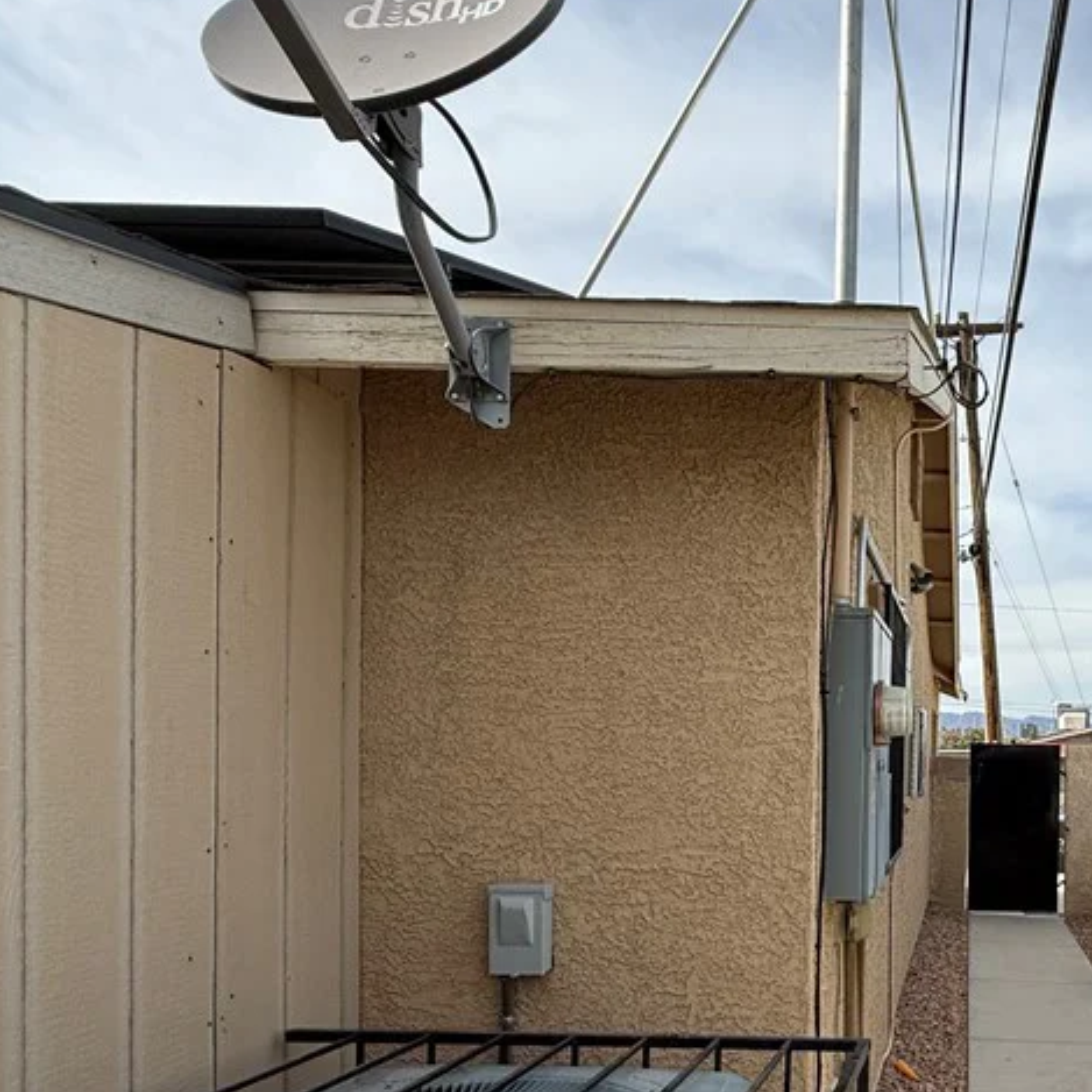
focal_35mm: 27
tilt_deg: -0.4
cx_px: 999
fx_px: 964
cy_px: 785
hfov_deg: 51.5
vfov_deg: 56.8
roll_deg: -1.2
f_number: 2.2
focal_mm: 2.22
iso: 50
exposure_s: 1/1572
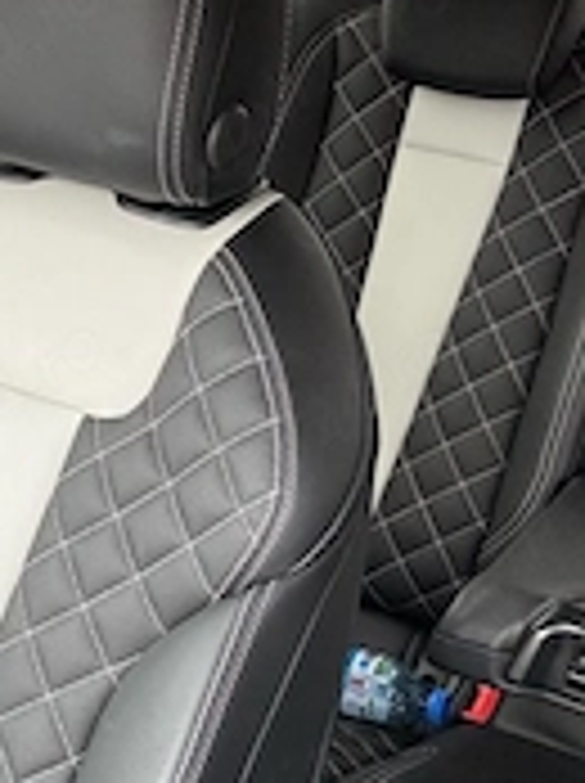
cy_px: 490
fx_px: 1559
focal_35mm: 69
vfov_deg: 28.1
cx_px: 45
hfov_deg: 20.8
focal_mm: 2.69
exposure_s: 1/60
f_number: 1.9
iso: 160
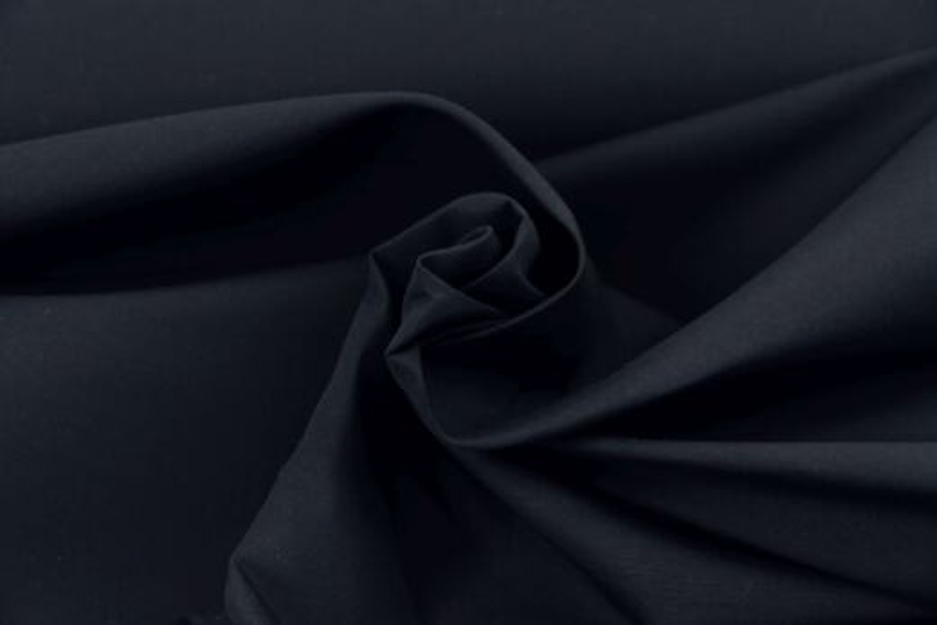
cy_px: 312
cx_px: 468
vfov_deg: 14.1
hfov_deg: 21.0
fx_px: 2525
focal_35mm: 97
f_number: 3.8
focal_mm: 35.42
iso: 640
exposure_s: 1/80
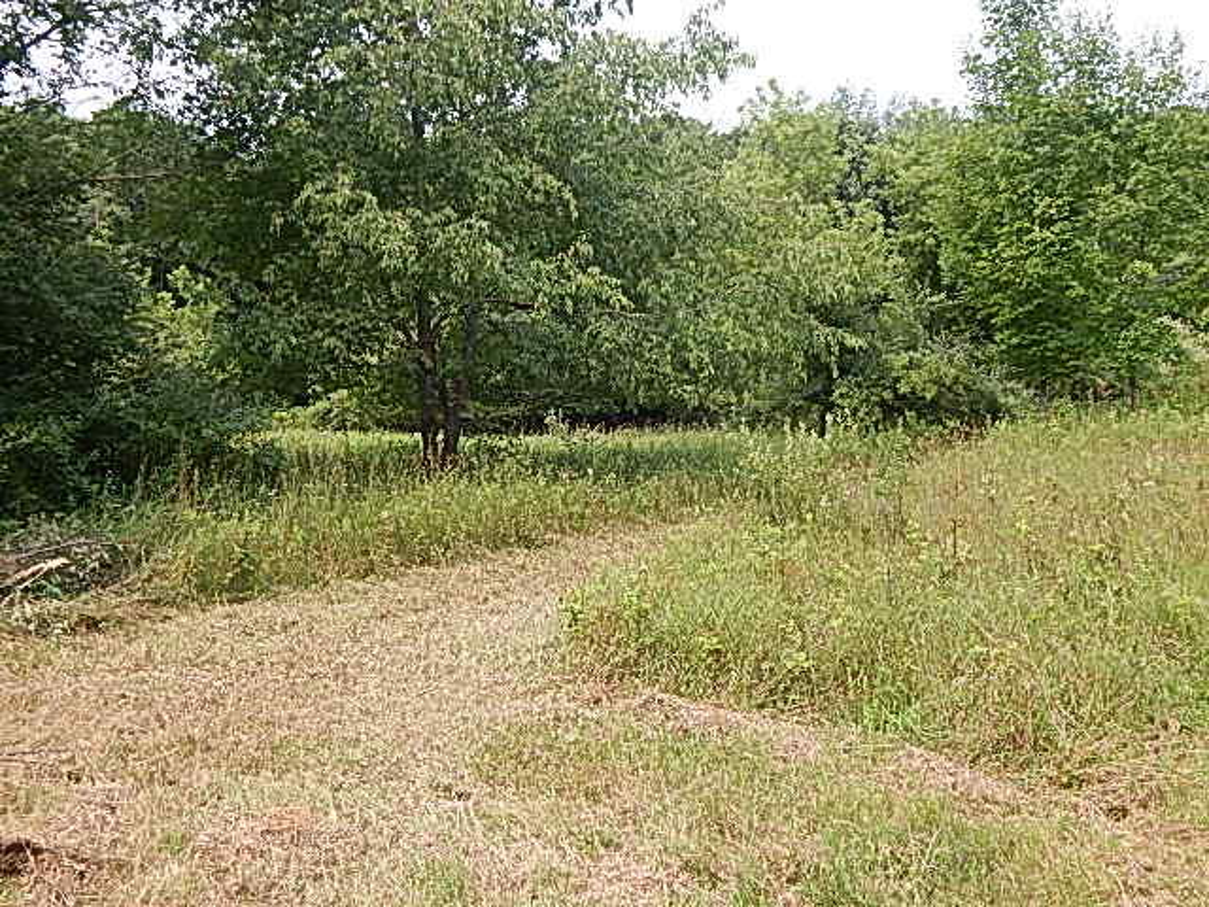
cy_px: 454
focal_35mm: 34
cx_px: 604
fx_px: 1187
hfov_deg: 54.0
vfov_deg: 41.8
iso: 125
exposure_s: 1/400
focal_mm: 6.1
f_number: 3.3
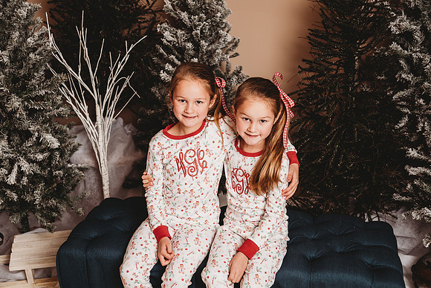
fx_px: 575
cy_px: 144
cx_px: 216
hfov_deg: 41.1
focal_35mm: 48
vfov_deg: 28.1
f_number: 4
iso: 100
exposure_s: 1/160
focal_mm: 48
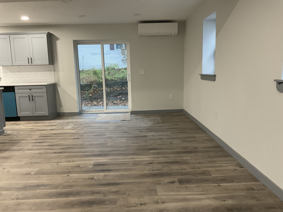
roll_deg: +0.6
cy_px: 106
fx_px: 237
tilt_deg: -8.4
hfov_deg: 61.7
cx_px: 142
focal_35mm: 29
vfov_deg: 48.2
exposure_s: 1/60
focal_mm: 3
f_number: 1.8
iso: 125
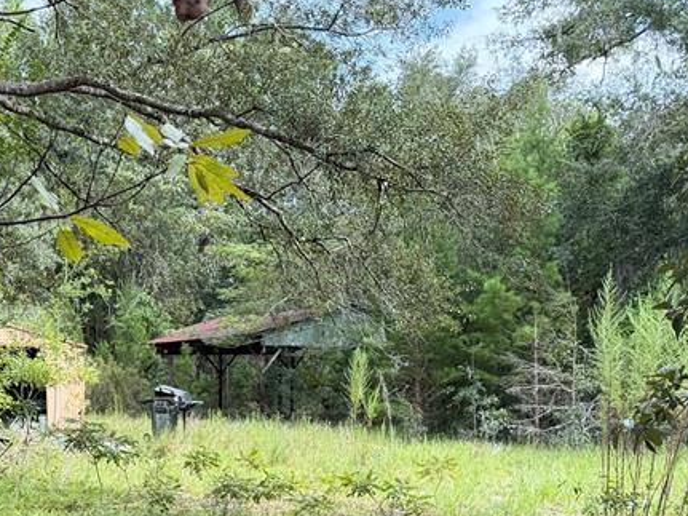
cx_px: 168
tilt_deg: -8.0
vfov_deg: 24.2
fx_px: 1133
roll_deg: +1.1
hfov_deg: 33.1
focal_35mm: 57
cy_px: 546
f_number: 1.78
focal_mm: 6.76
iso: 100
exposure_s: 1/979
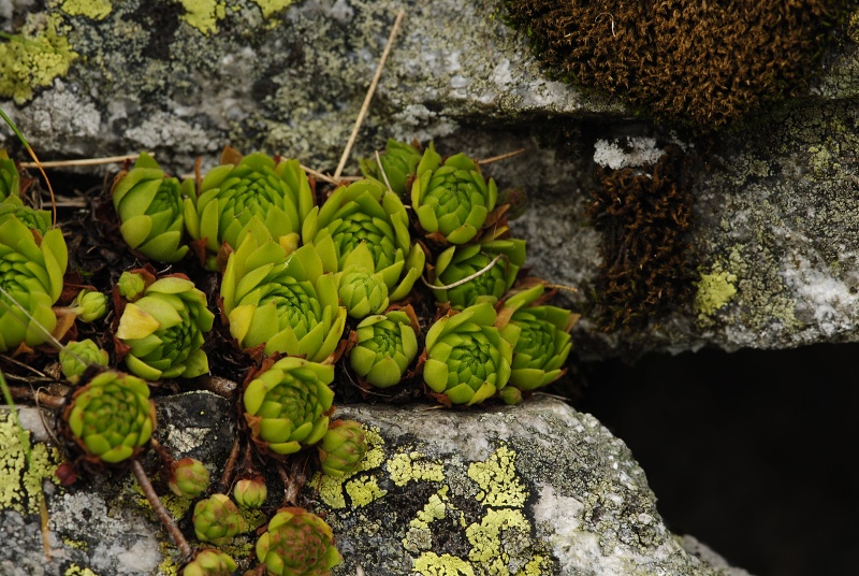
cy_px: 288
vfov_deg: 10.8
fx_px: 3047
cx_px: 430
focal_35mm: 128
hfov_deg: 16.0
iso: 100
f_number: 9
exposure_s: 1/60
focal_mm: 85
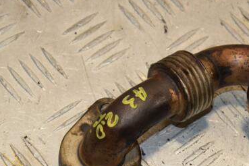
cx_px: 179
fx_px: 1113
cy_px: 115
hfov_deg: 12.7
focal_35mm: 161
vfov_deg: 8.5
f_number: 8
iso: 800
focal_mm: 66
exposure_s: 1/200
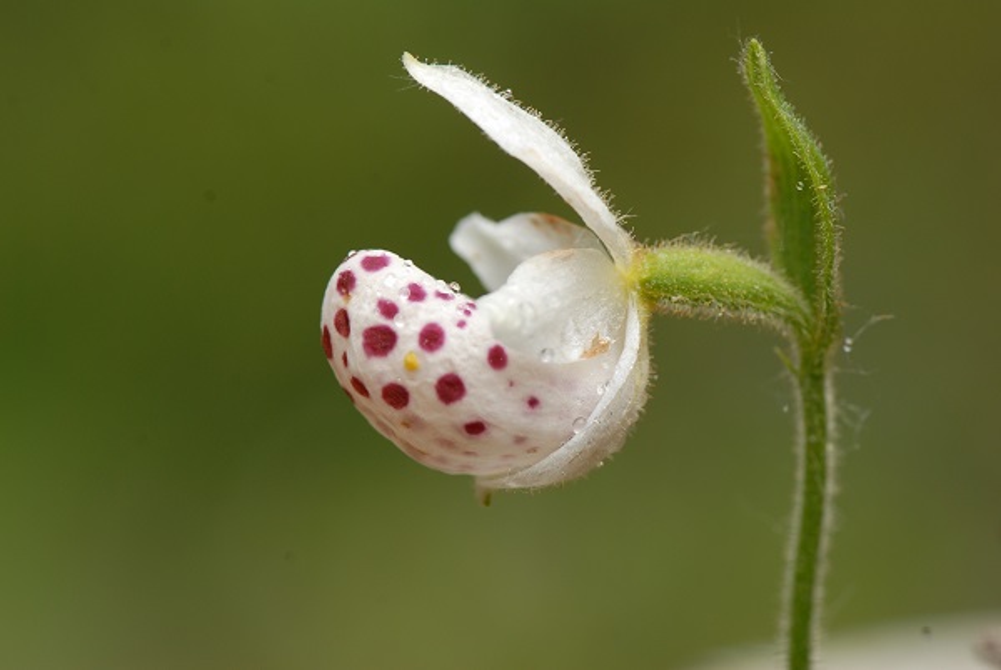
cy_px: 335
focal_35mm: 158
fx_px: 4386
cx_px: 500
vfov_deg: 8.7
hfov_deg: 13.0
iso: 200
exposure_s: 1/25
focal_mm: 105
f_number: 10
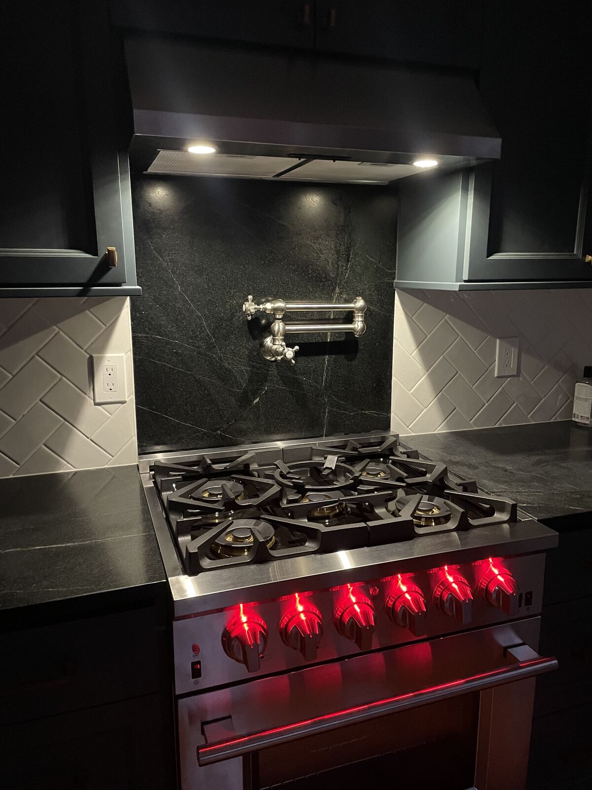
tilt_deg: -12.3
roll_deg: +1.0
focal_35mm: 26
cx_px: 296
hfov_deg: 53.1
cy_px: 395
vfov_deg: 67.3
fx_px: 593
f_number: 1.6
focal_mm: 4.2
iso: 800
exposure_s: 1/30
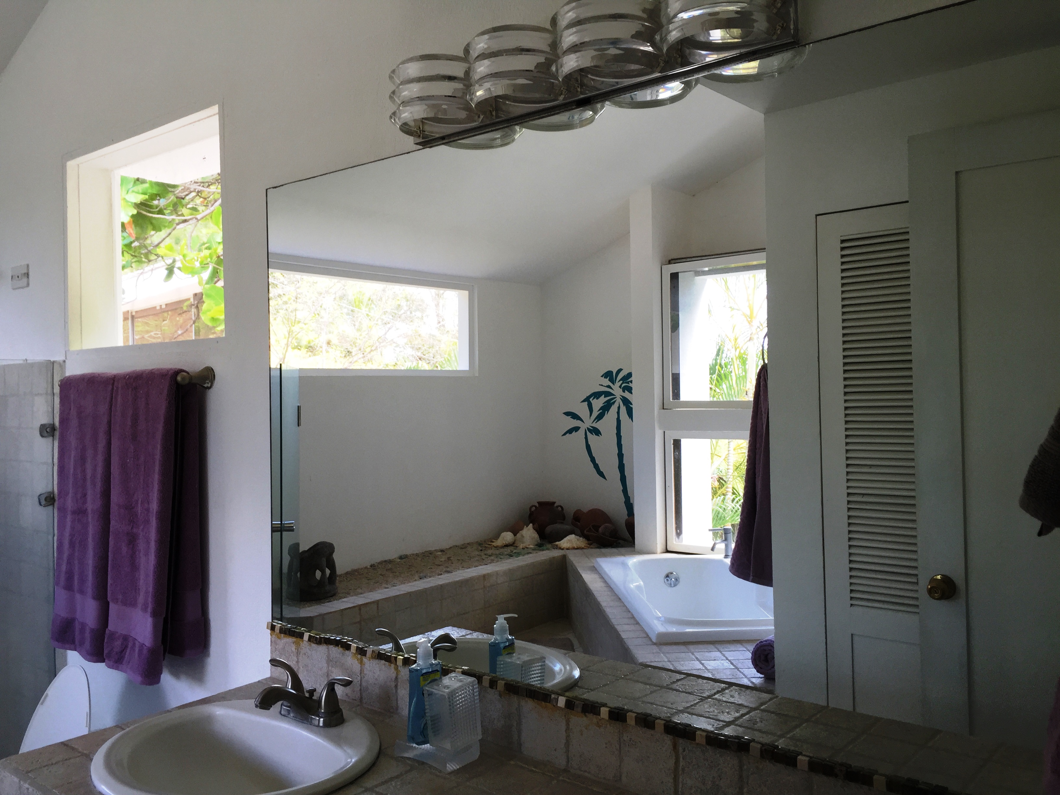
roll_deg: -0.6
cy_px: 398
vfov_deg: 48.2
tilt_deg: +0.9
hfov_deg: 61.7
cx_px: 530
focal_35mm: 29
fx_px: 888
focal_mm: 4.15
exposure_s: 1/60
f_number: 2.2
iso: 40
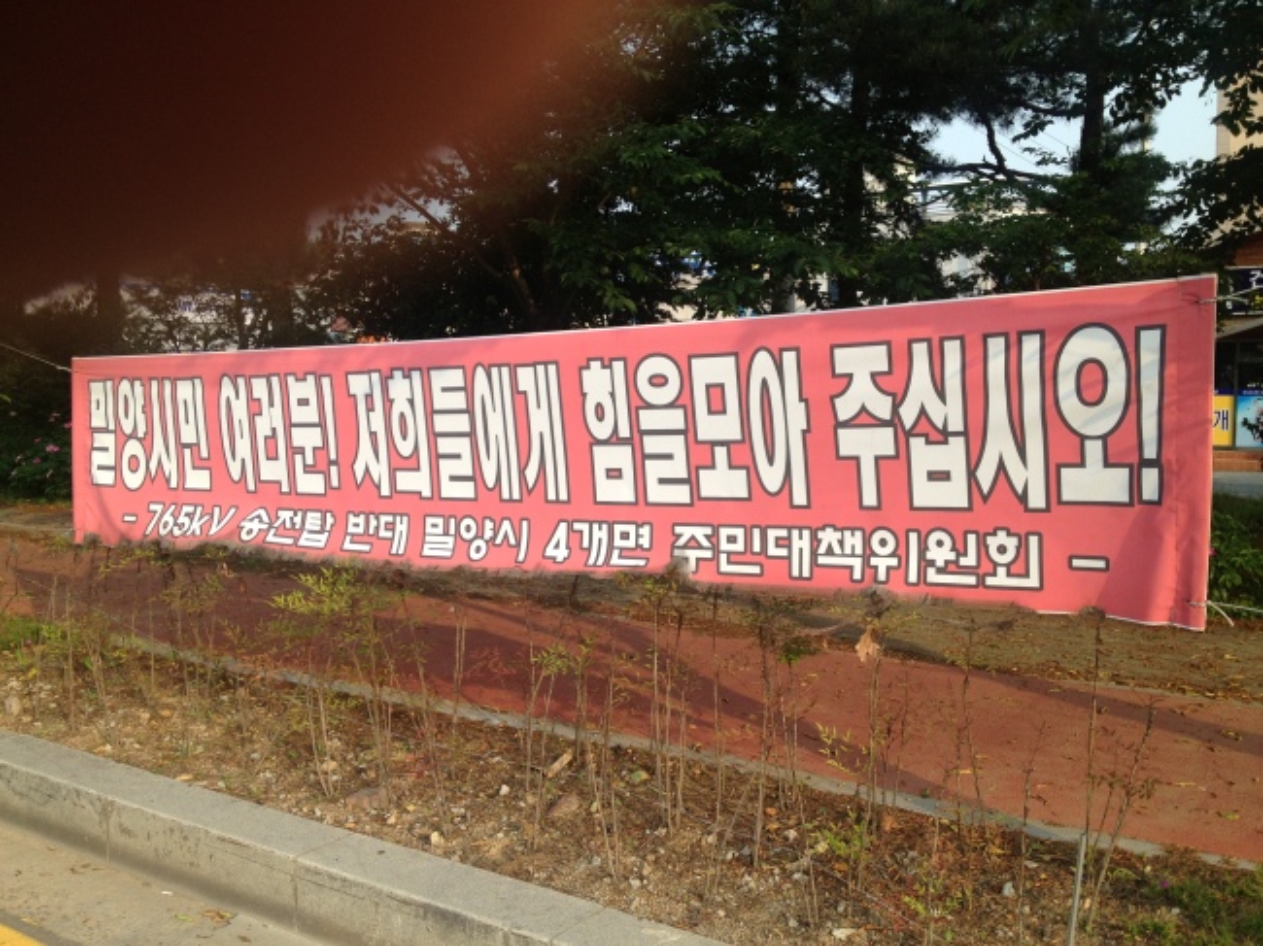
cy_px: 473
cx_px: 632
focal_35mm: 35
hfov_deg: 52.6
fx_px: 1277
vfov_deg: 40.7
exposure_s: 1/516
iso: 50
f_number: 2.4
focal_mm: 4.28
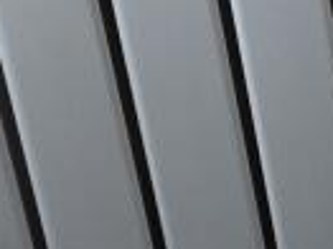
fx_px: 1730
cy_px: -389
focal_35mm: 180
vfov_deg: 7.6
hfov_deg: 9.1
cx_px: 958
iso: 250
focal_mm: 5.4
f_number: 1.8
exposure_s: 1/100
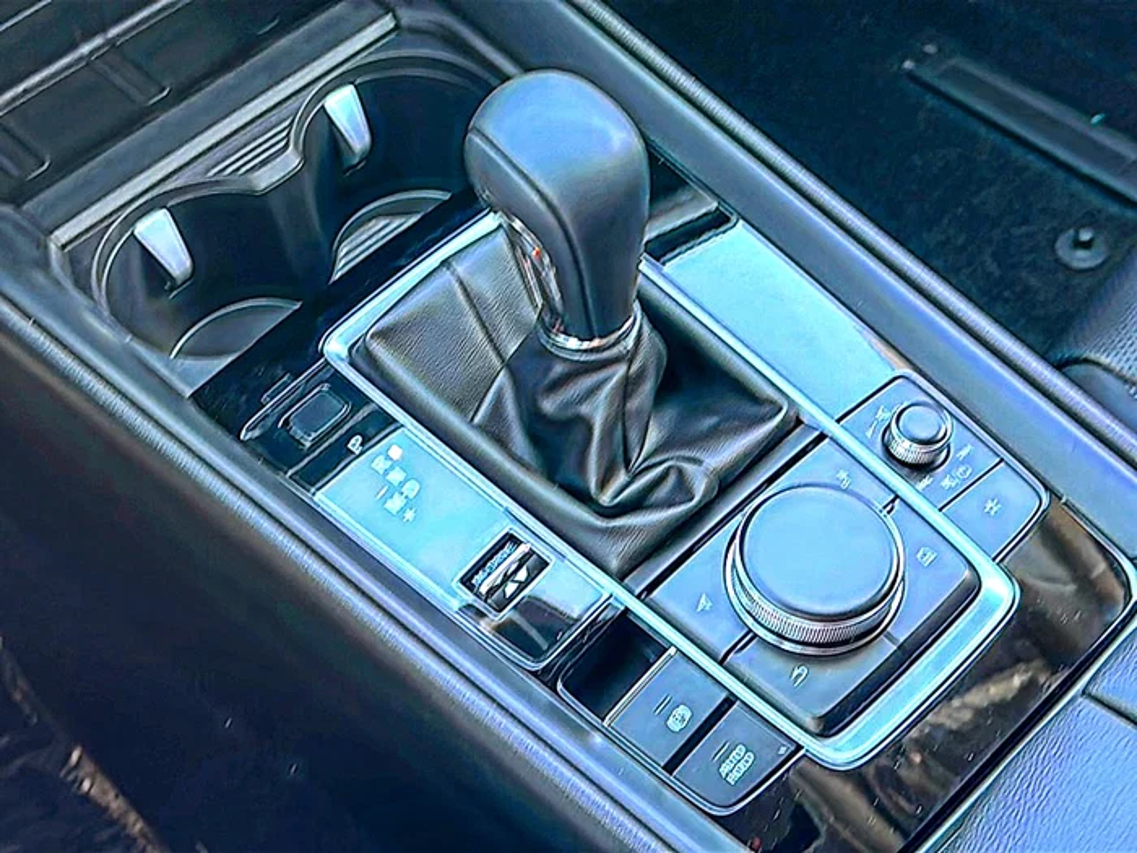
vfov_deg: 33.6
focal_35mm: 43
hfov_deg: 43.9
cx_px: 568
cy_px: 426
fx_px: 1412
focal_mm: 6.86
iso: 80
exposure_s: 1/41
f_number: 1.78
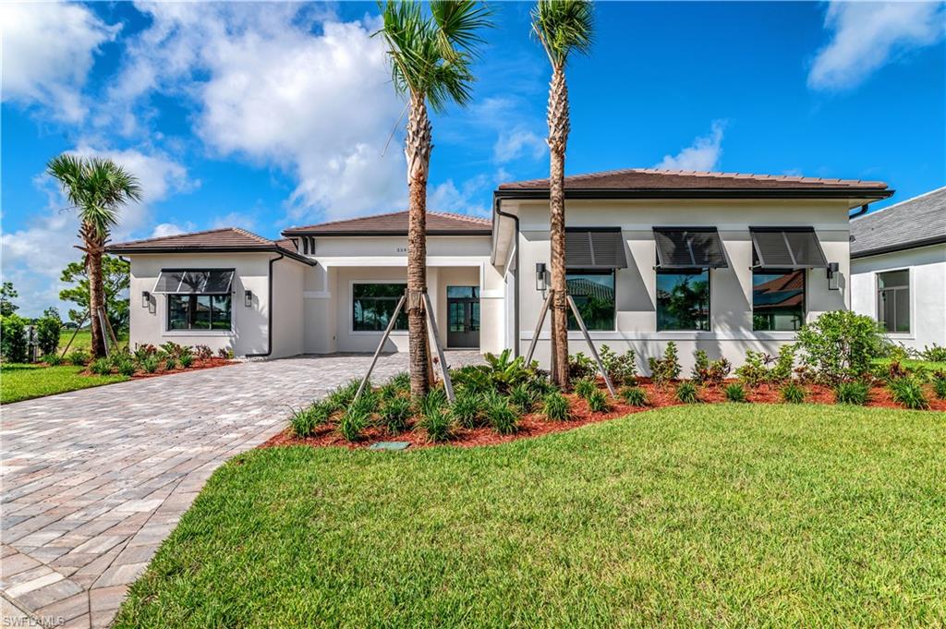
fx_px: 473
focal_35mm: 18
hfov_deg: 90.0
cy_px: 314
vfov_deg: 67.3
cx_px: 473
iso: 320
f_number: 10
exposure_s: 1/1000
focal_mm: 18
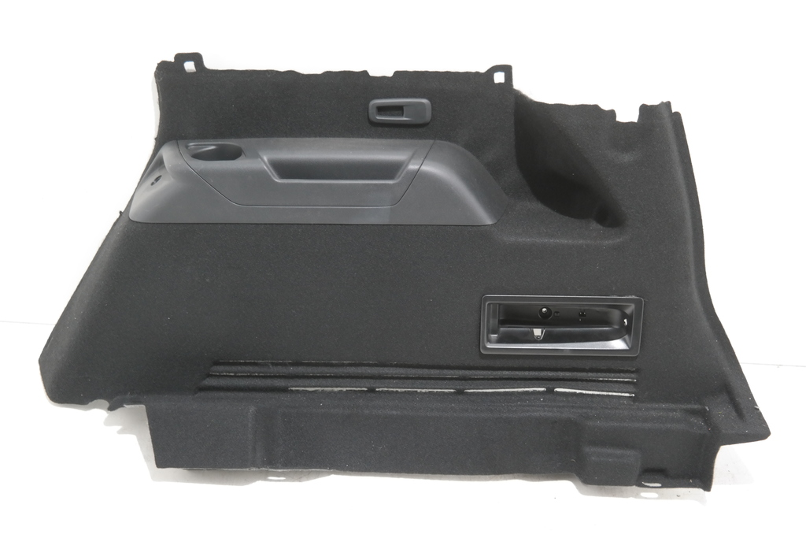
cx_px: 403
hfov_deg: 50.7
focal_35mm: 38
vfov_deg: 35.1
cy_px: 269
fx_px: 851
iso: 800
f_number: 4
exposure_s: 1/50
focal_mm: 25
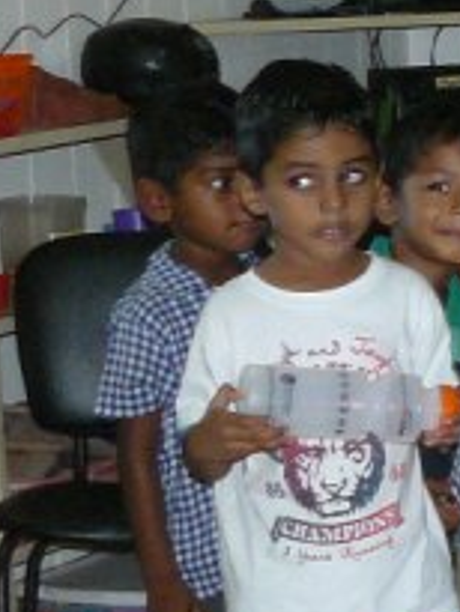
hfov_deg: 7.3
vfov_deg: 10.9
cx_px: 1359
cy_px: 131
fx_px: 3186
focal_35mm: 180
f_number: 2.8
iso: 200
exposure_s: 1/40
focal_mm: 6
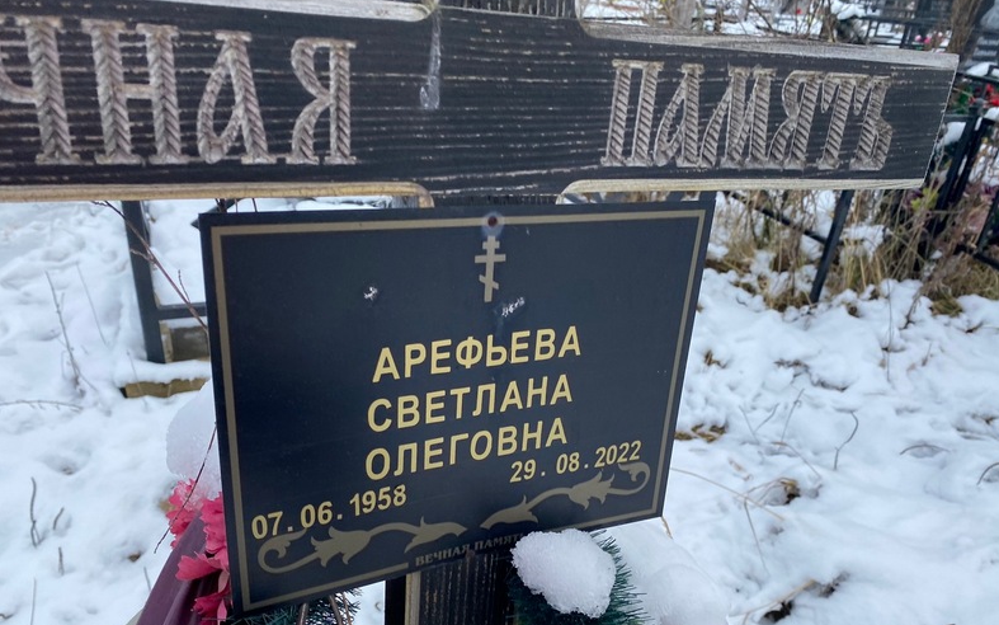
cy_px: 375
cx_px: 505
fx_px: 762
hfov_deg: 66.5
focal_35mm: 28
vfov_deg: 44.3
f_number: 1.8
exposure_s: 1/189
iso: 32
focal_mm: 4.25
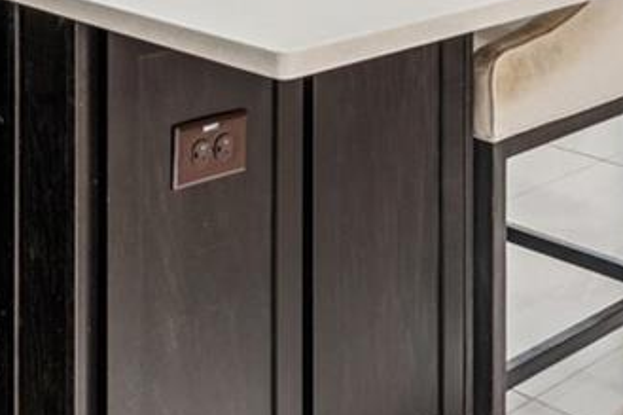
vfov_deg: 16.2
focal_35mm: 73
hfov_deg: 27.5
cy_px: -294
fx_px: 1263
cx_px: 186
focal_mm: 10
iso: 100
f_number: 7.1
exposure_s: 1
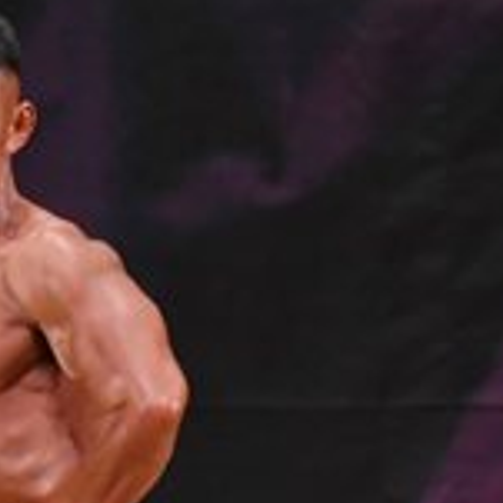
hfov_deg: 1.6
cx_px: -22
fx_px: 18330
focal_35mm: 1115
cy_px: 616
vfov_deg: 1.6
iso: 3200
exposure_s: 1/400
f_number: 5.6
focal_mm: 170
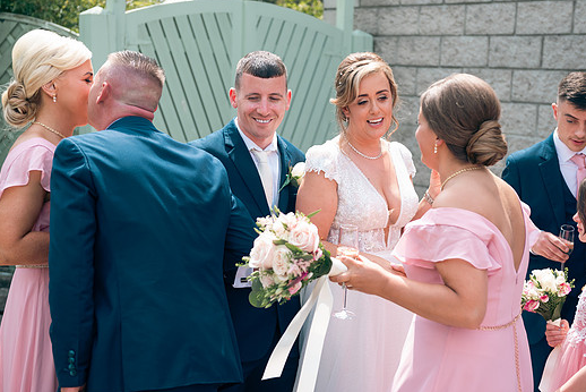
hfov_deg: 35.6
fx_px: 912
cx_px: 305
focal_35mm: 56
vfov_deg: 24.2
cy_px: 180
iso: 80
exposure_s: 1/250
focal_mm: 50
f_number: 3.5
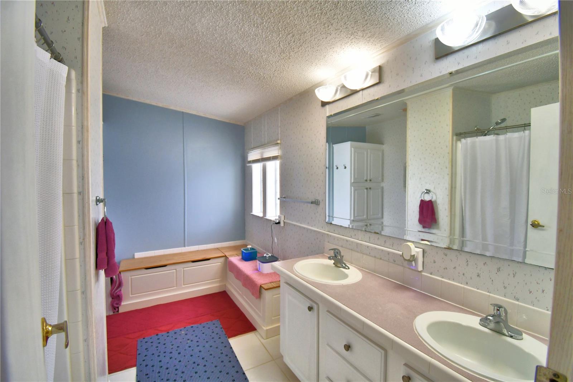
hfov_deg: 100.4
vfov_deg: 77.3
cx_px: 286
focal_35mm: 15
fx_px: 239
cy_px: 191
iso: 400
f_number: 4.5
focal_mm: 10
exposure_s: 1/100
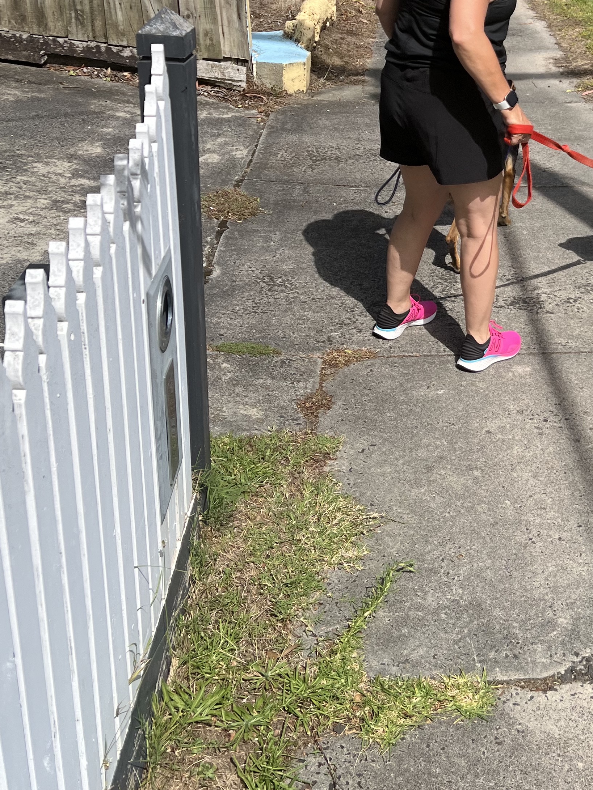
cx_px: 519
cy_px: 184
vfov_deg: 38.5
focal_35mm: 48
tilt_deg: -20.4
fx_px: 1096
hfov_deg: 29.2
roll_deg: +0.7
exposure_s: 1/4444
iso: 50
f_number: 1.5
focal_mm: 5.7
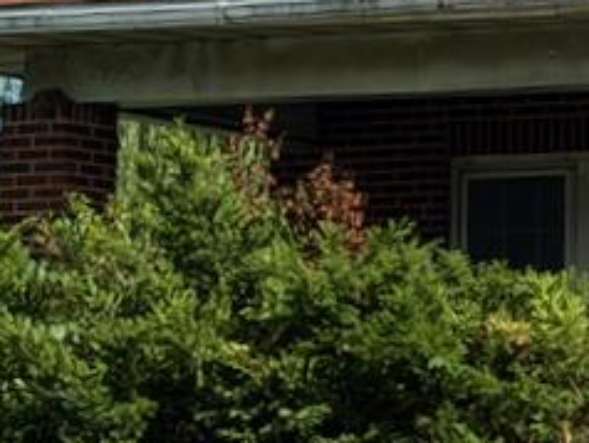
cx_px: 926
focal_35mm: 258
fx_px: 4394
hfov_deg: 7.5
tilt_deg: +2.3
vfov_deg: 5.8
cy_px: 322
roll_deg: +1.2
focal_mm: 6.76
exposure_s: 1/3226
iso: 64
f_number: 1.78
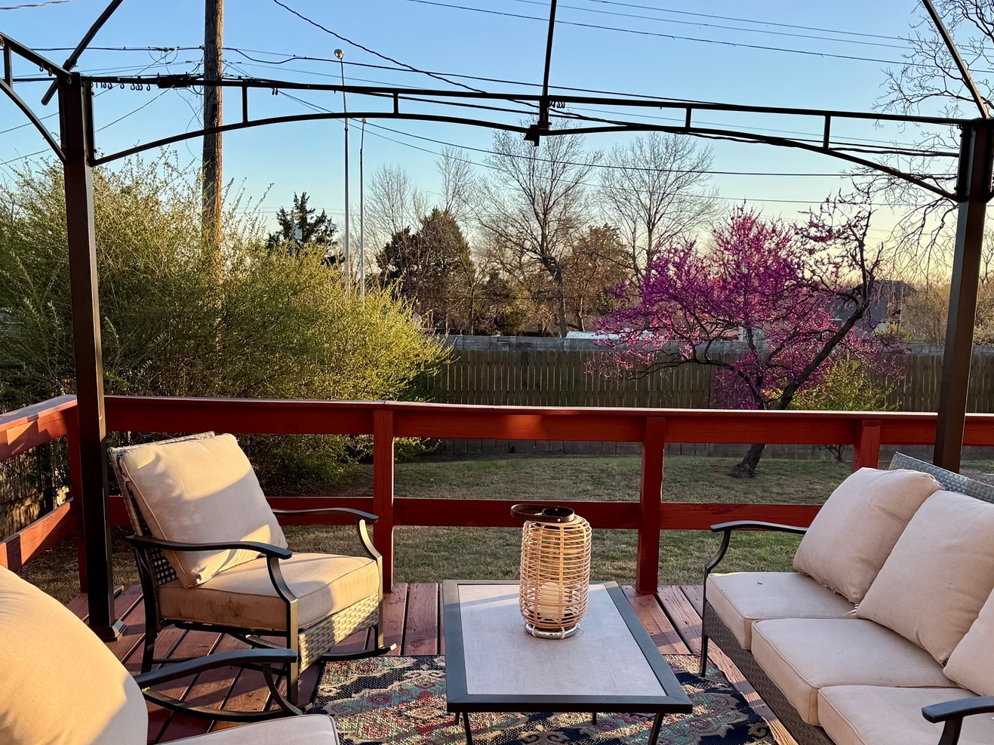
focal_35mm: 35
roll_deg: -1.0
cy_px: 445
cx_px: 529
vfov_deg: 40.5
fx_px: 1005
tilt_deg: -8.6
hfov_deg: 52.6
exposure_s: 1/1018
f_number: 1.78
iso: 80
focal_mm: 6.76
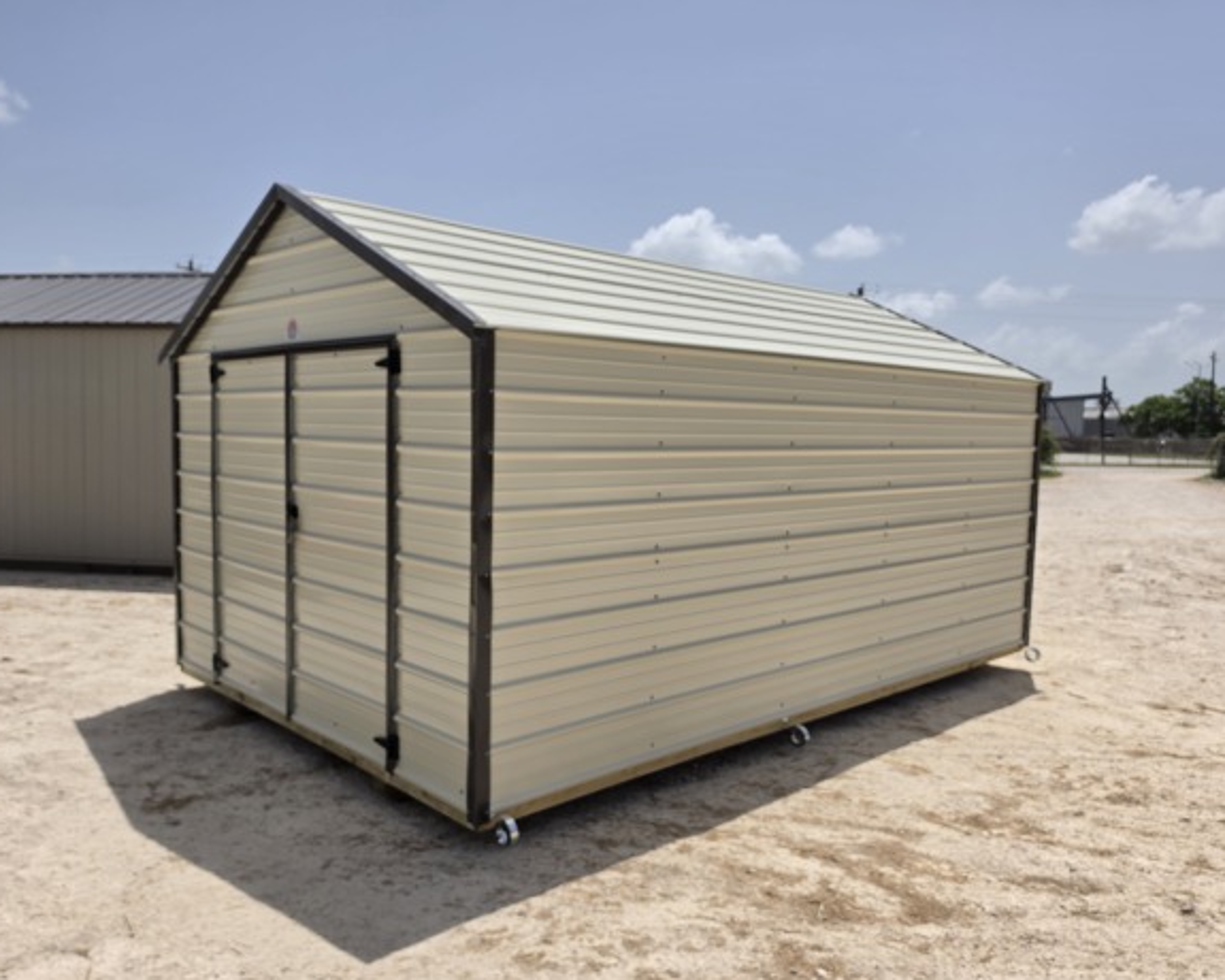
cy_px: 509
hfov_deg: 67.9
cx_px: 552
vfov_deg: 56.8
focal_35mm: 25
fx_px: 906
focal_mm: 6.5
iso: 32
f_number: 1.4
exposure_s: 1/7939
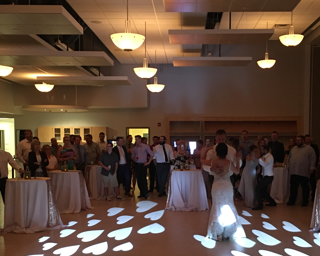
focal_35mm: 49
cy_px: 173
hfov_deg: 37.9
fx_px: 464
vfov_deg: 30.6
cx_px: 189
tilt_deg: -3.6
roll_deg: -0.9
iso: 100
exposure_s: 1/8
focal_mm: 4.15
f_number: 2.2
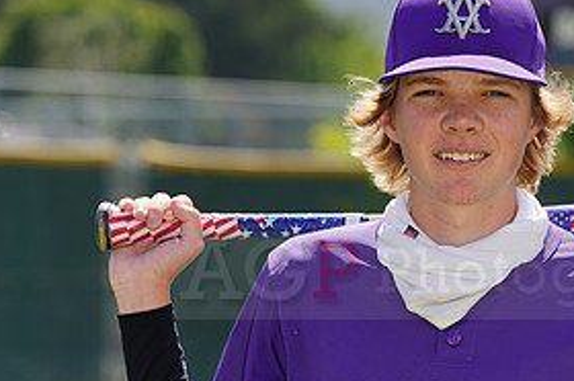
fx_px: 7087
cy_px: 258
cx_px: 517
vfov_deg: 3.1
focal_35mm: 445
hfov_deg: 4.6
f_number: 8
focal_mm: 215
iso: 100
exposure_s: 1/250
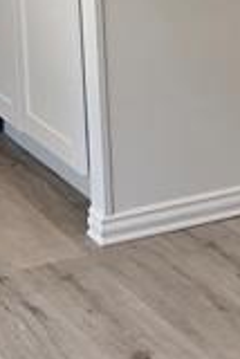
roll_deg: +3.9
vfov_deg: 10.7
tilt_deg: +1.2
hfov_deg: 8.0
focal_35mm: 173
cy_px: -408
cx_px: 119
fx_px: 1726
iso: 40
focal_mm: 4.25
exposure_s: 1/120
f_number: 1.8
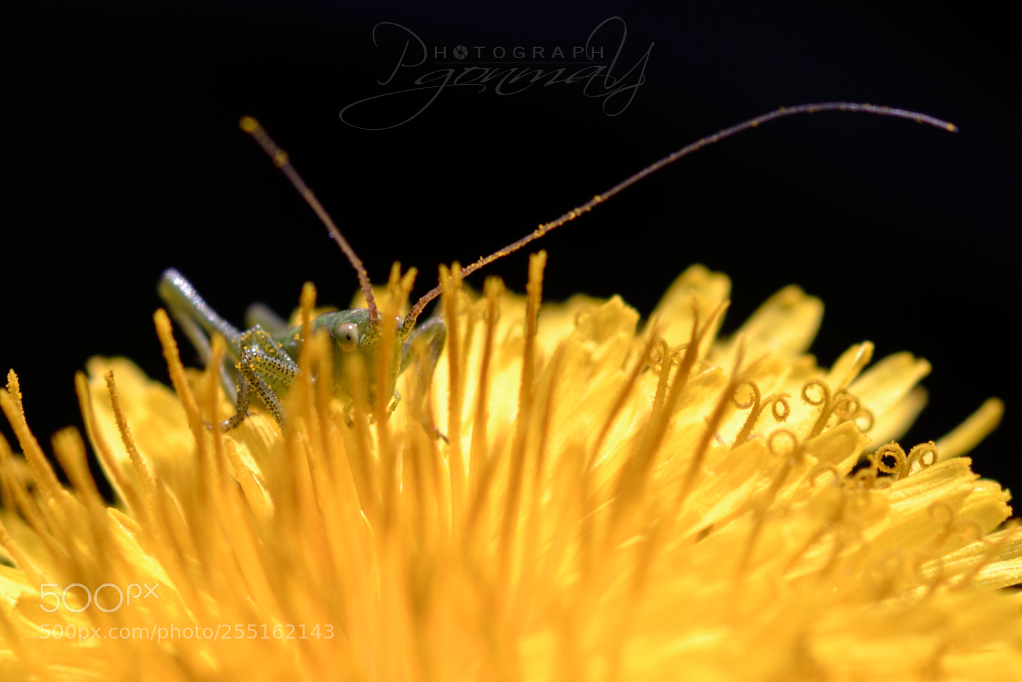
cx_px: 511
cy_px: 341
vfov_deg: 8.7
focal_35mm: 158
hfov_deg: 13.0
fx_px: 4471
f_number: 8
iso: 100
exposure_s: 1/400
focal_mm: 105
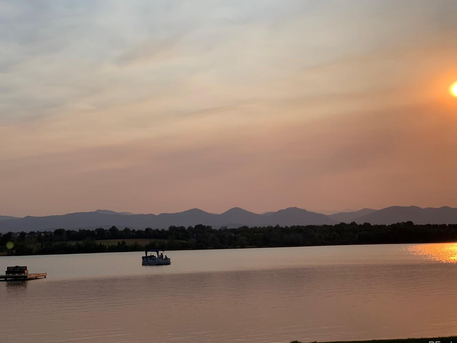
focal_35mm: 56
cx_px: 232
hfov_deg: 34.4
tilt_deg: +6.9
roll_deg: +1.0
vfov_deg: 26.1
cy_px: 167
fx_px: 739
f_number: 2.4
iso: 16
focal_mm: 6
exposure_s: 1/1996
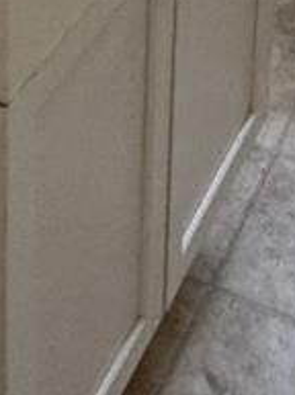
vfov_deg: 13.3
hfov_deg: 13.4
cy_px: -557
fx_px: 1243
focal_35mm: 109
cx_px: 263
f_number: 2.2
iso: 125
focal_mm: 2.22
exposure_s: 1/120
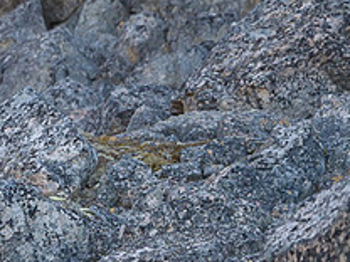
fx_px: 15480
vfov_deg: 1.0
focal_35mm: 1531
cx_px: -23
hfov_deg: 1.3
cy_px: 84
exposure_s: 1/1600
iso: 1000
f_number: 4
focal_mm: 500
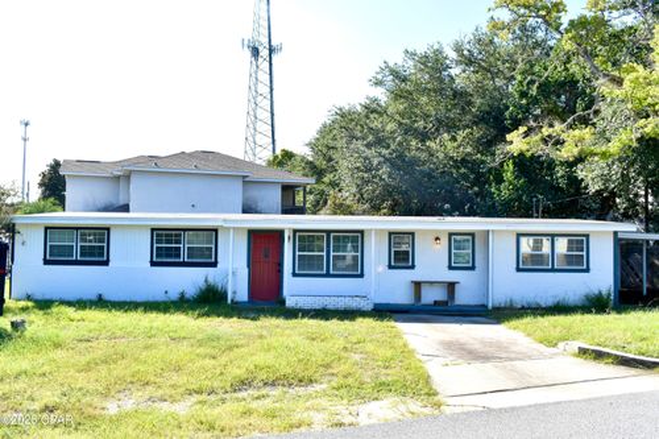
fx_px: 576
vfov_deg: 41.7
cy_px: 220
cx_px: 330
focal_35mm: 32
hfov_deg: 59.5
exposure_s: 1/500
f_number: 11
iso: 800
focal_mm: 21
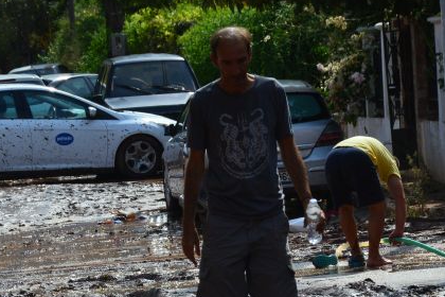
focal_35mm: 371
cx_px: 159
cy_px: 251
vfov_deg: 3.7
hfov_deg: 5.6
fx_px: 4586
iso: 320
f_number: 11
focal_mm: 130
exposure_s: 1/500
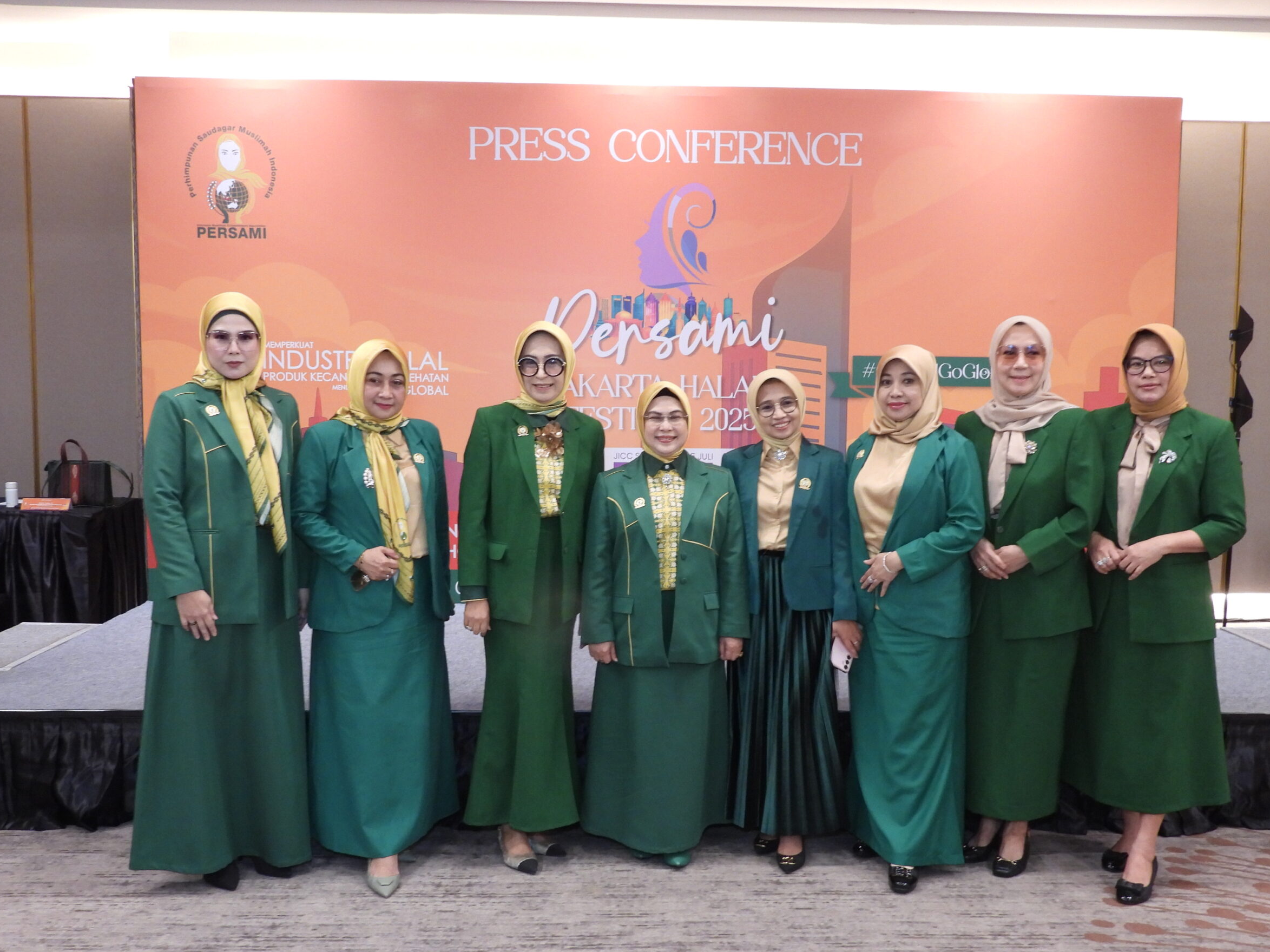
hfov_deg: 51.4
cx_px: 644
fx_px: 1321
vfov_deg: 39.6
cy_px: 513
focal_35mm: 36
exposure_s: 1/13
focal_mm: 5.9
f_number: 3.2
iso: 400
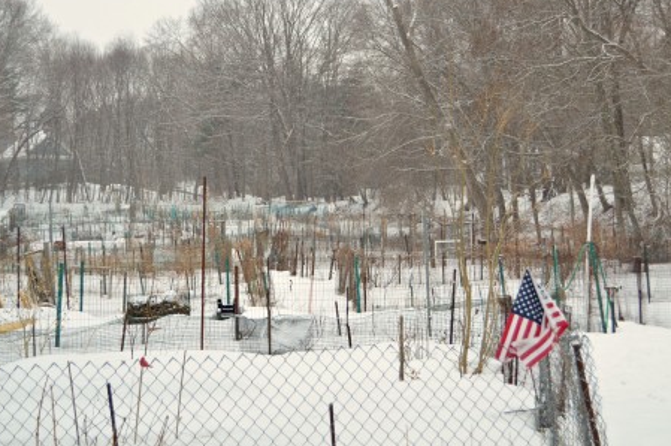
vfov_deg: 19.4
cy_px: 192
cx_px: 372
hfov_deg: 28.9
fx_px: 1303
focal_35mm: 70
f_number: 5.6
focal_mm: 40
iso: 100
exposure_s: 1/125
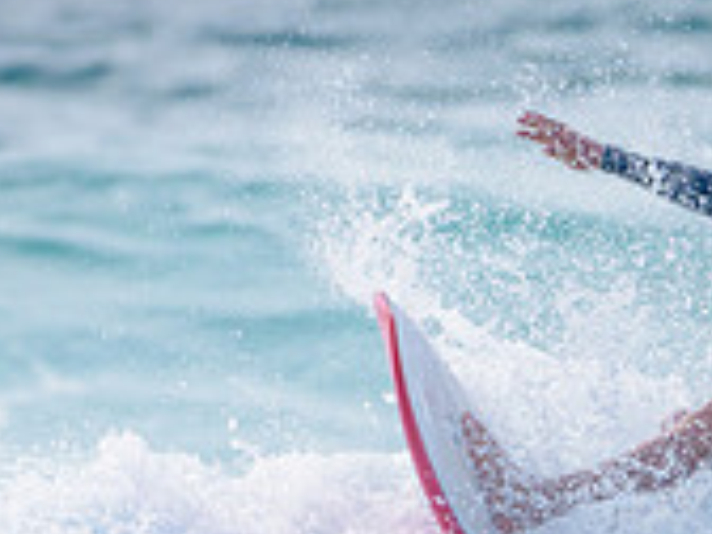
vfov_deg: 0.7
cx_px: 645
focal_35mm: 2037
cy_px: 465
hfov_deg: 1.0
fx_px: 41898
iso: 220
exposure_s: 1/2000
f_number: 5.6
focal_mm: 500
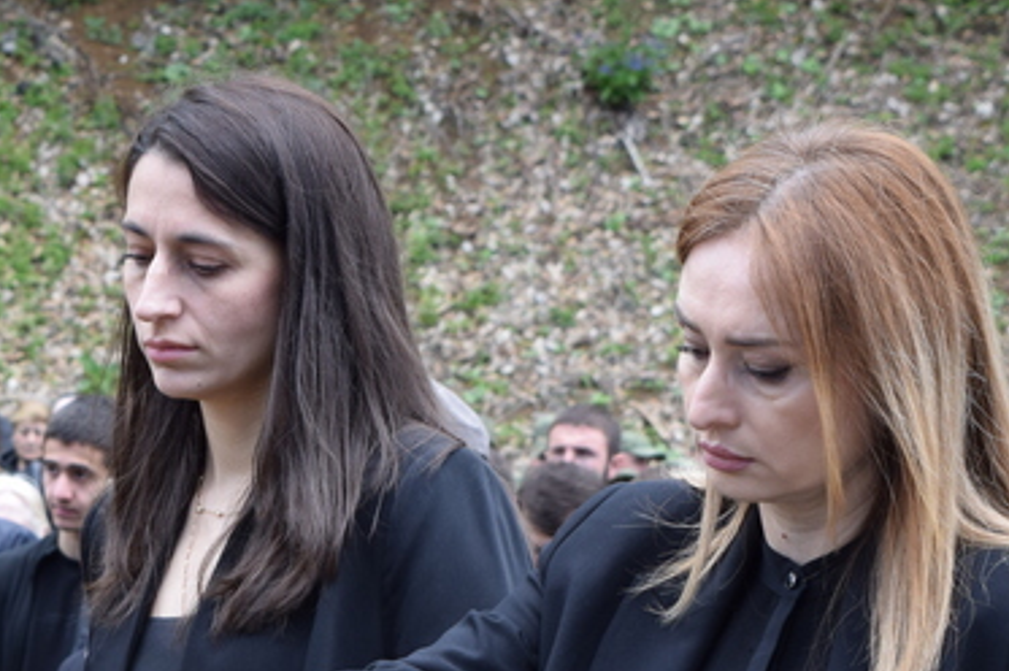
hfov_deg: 11.6
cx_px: 398
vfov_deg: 7.7
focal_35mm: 177
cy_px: 597
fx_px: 4958
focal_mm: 55
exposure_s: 1/250
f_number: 8
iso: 400
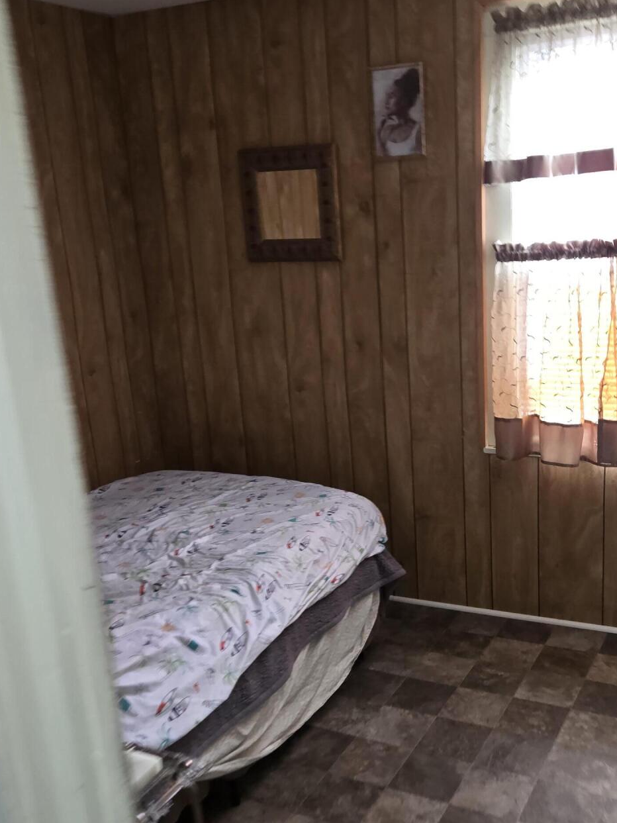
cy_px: 448
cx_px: 382
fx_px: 879
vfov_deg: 50.1
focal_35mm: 37
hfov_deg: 38.4
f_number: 1.8
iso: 160
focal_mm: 5.4
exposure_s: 1/15
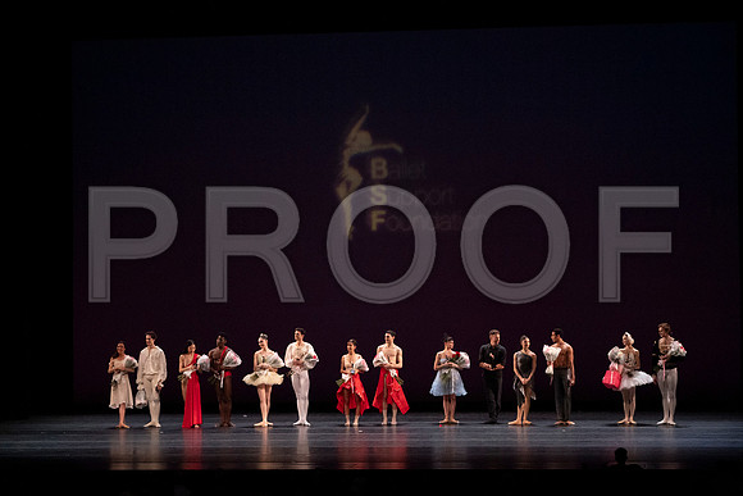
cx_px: 372
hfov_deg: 20.4
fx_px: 2064
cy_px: 248
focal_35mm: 100
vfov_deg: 13.7
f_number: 11
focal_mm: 100
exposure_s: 1/320
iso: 12800
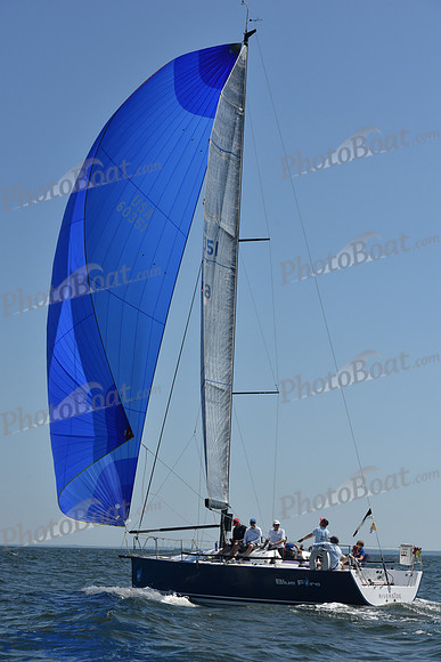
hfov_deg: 19.5
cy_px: 331
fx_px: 1285
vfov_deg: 28.8
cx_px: 220
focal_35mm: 70
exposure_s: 1/1250
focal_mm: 70
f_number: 10
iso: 250
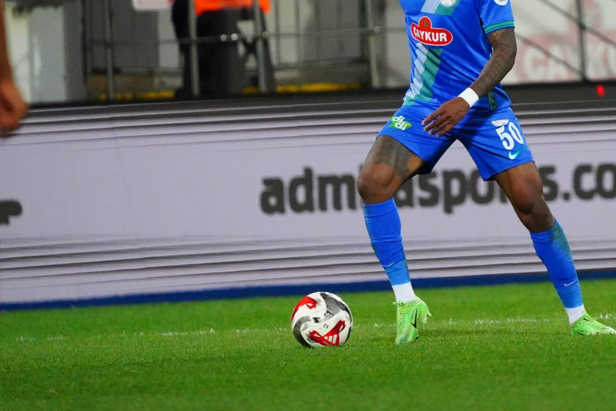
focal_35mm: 1177
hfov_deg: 1.8
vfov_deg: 1.2
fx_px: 20138
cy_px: 54
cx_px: 479
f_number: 6.3
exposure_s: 1/2000
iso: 16000
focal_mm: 600
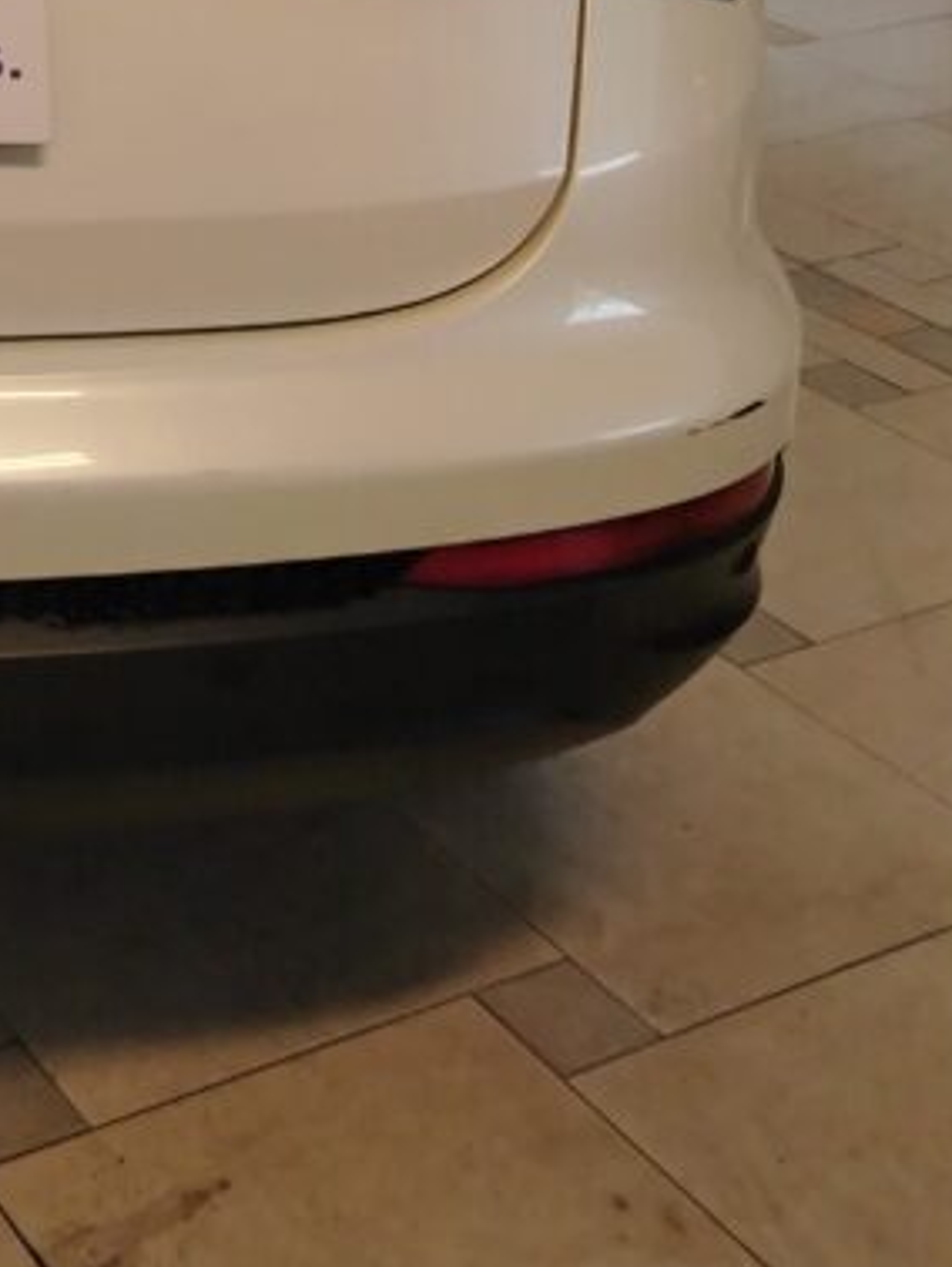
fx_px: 2381
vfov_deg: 27.8
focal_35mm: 65
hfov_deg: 20.5
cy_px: -44
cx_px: -305
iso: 566
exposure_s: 1/50
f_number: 1.75
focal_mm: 5.25
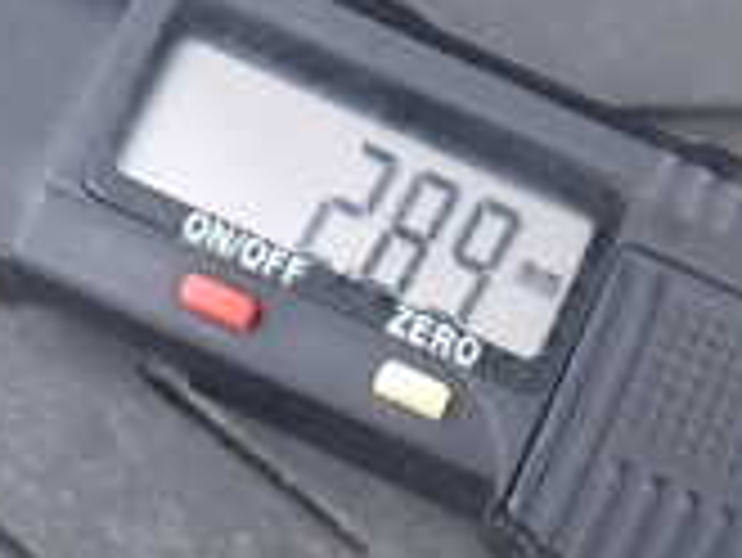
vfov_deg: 13.4
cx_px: 423
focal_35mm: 109
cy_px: 531
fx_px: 2338
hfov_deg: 18.0
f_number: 2.3
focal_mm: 5.4
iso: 100
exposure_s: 1/125
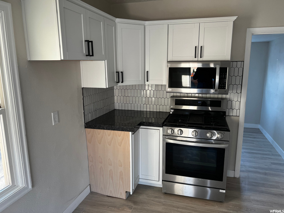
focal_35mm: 26
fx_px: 213
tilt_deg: -12.0
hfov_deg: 67.3
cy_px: 106
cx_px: 142
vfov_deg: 53.1
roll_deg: +0.4
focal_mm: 5.7
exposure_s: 1/121
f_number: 1.5
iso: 80
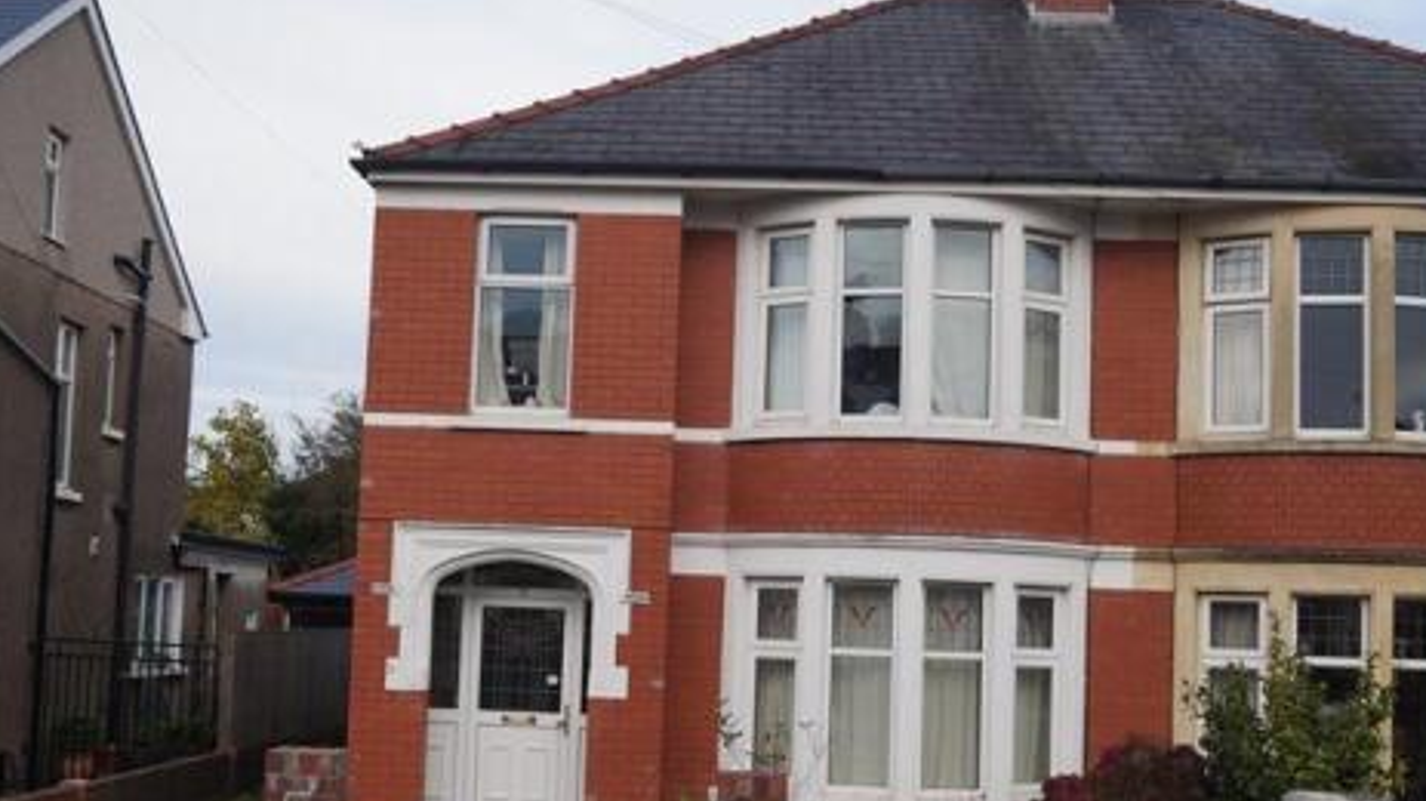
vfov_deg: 28.2
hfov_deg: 48.4
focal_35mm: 42
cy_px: 479
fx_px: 1587
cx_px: 724
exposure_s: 1/400
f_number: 4
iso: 100
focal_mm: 26
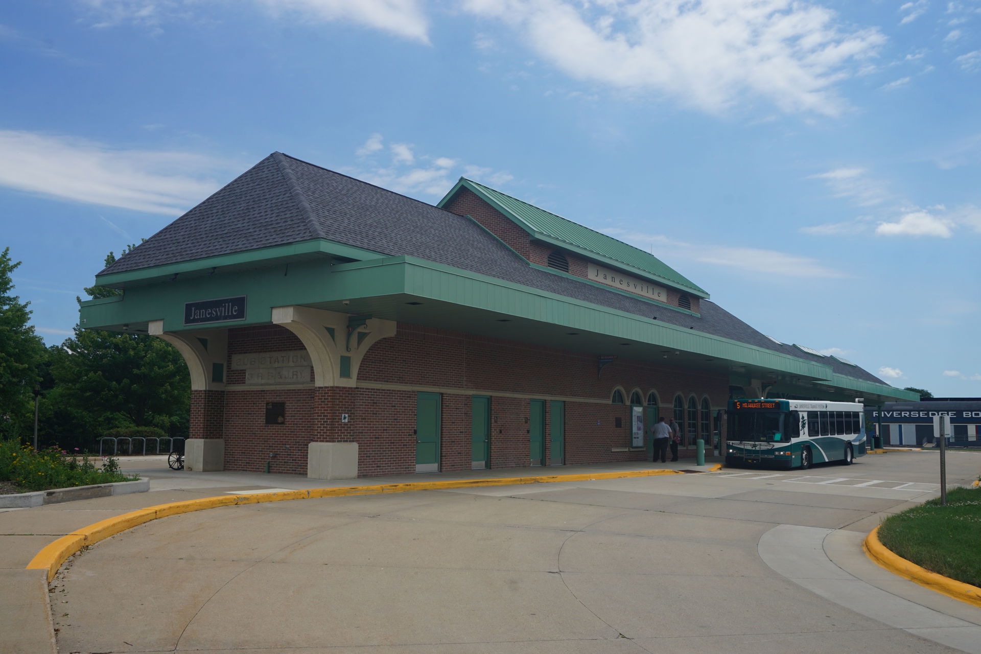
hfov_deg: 59.5
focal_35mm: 32
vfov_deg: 41.7
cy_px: 327
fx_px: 858
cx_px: 490
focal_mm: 21
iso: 100
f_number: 11
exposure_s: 1/200
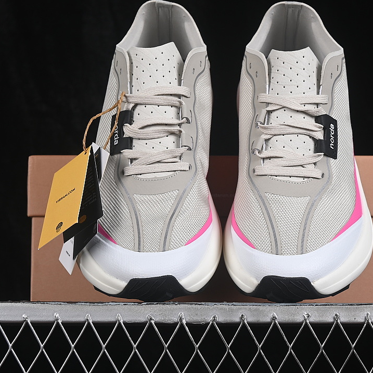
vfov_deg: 18.1
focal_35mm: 96
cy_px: 186
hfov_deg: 18.1
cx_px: 223
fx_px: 1170
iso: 160
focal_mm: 50
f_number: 8
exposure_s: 1/80
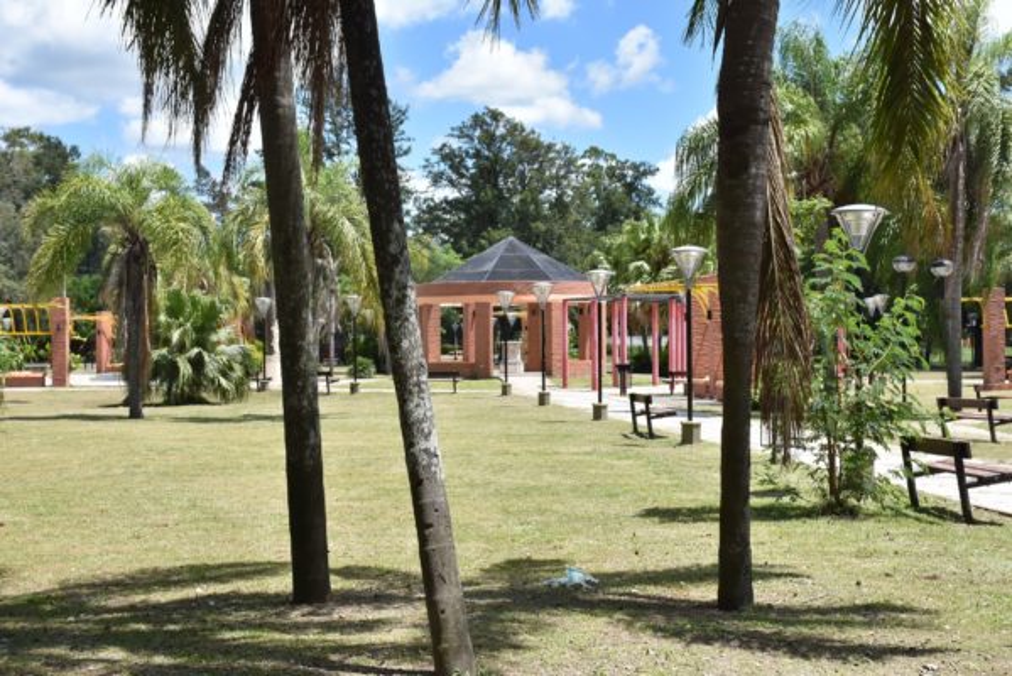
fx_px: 1687
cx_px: 506
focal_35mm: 60
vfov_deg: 22.6
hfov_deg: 33.4
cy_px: 338
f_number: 14
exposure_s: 1/800
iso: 640
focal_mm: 40
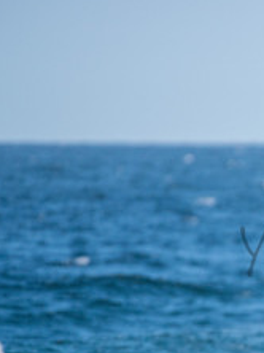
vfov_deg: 1.6
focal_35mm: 1258
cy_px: 238
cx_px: 404
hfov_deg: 1.2
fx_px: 12817
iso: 560
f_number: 5.6
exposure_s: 1/4000
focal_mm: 500
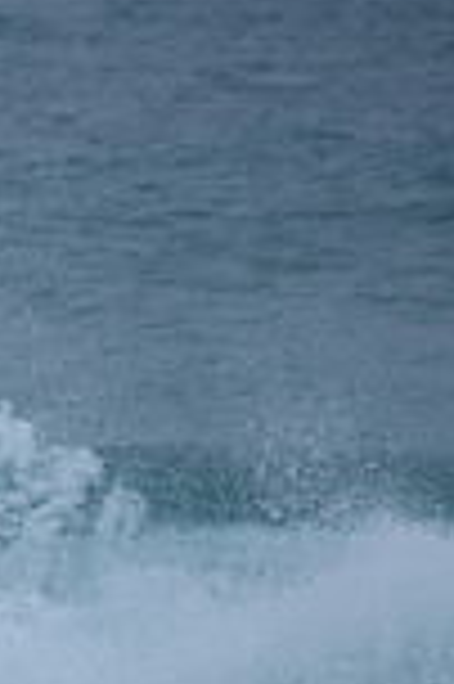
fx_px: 36286
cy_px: 583
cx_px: -751
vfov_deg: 1.1
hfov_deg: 0.7
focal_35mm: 1914
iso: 280
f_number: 5.6
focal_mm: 500
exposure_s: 1/2000
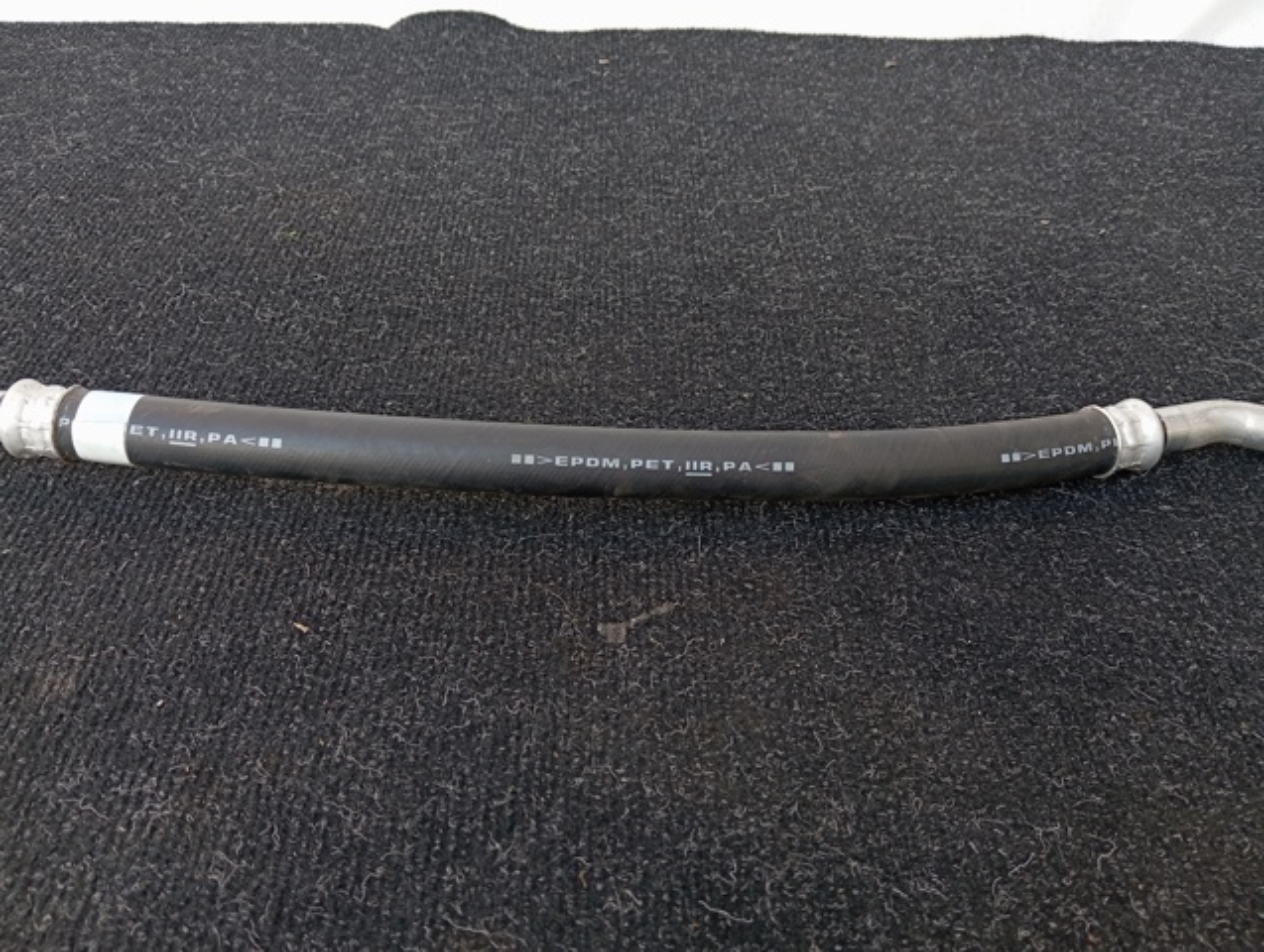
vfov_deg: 49.9
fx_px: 1024
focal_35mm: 28
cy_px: 476
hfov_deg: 63.4
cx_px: 632
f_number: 1.8
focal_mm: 4.22
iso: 56
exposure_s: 1/50
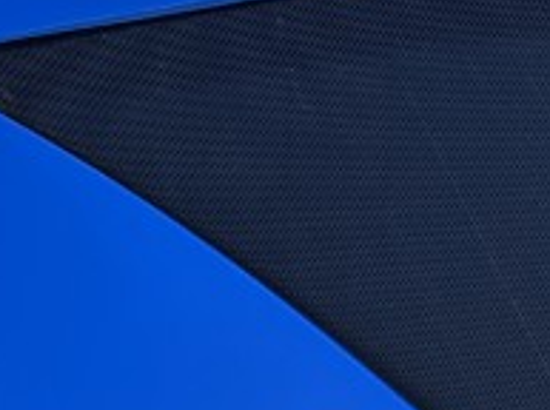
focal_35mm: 108
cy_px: 515
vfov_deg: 13.2
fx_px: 1713
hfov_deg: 15.4
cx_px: -473
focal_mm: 5.96
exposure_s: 1/641
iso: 50
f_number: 1.6
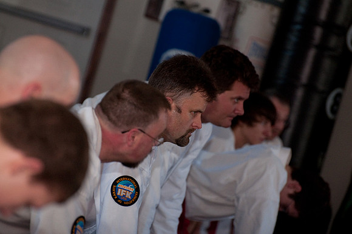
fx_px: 3222
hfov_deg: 6.3
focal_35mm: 330
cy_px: 117
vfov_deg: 4.2
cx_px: 176
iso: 800
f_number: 5.3
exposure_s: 1/200
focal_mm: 220
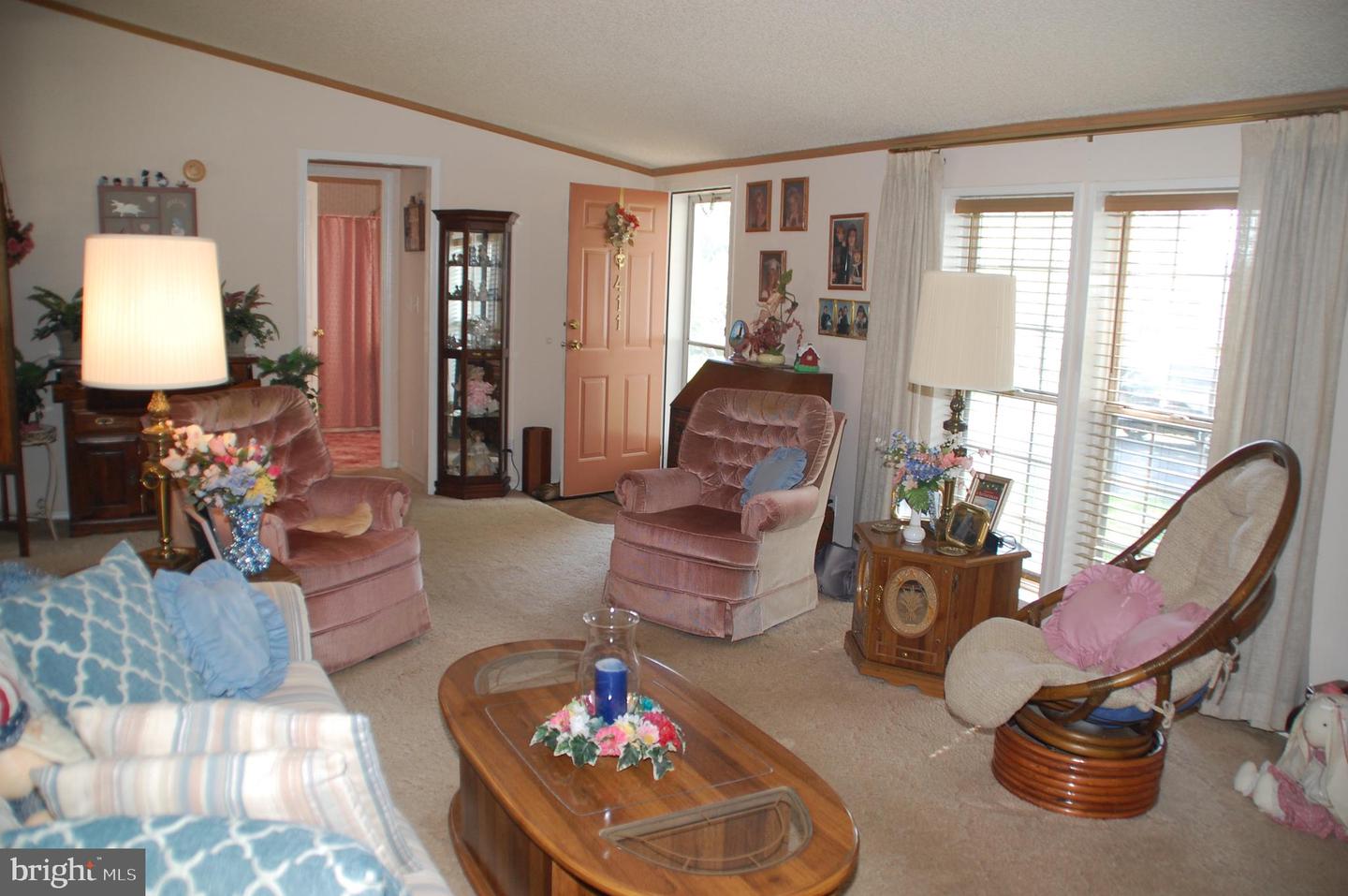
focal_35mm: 27
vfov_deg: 47.8
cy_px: 448
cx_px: 674
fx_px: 1010
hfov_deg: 67.4
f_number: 4
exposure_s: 1/60
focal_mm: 18
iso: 400
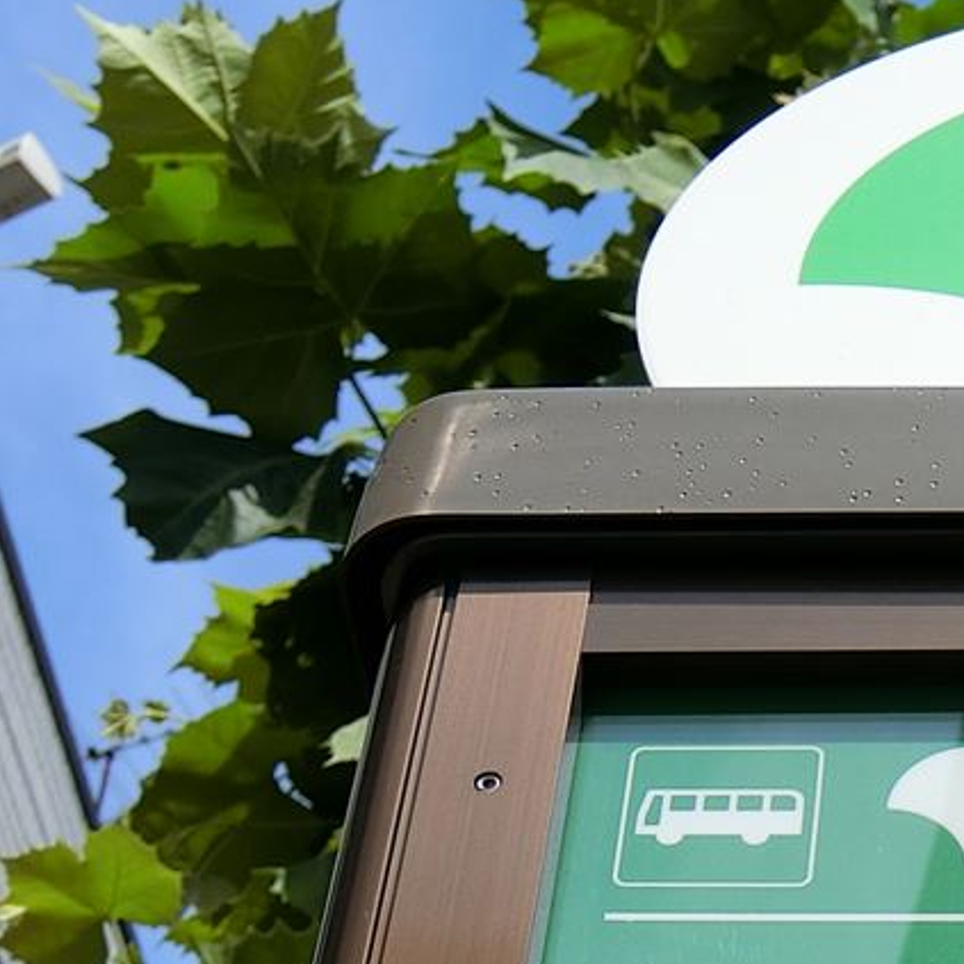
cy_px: 1035
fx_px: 4001
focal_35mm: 127
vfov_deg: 13.5
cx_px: 1276
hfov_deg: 13.2
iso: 80
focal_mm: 8.1
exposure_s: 1/160
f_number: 9.3
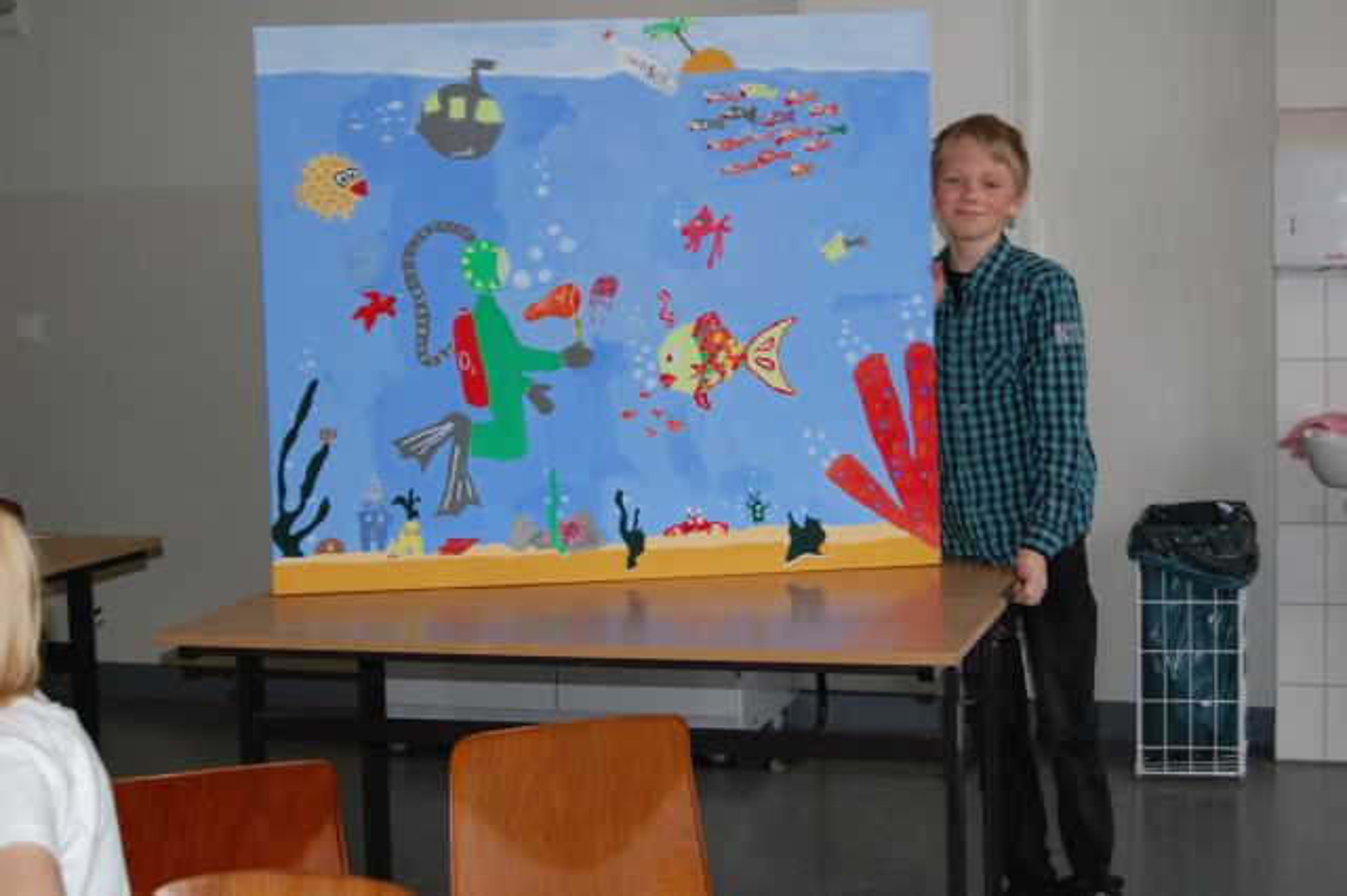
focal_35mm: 68
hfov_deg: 29.9
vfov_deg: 20.1
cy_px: 448
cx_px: 674
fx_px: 2524
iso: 400
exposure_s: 1/60
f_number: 5.3
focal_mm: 45
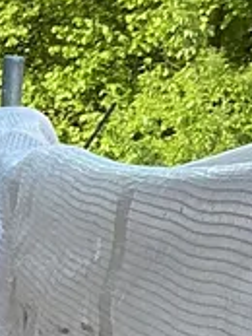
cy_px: 183
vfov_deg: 9.2
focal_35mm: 216
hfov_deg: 6.5
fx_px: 2094
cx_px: -403
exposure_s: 1/122
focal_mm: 3
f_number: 1.8
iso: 25
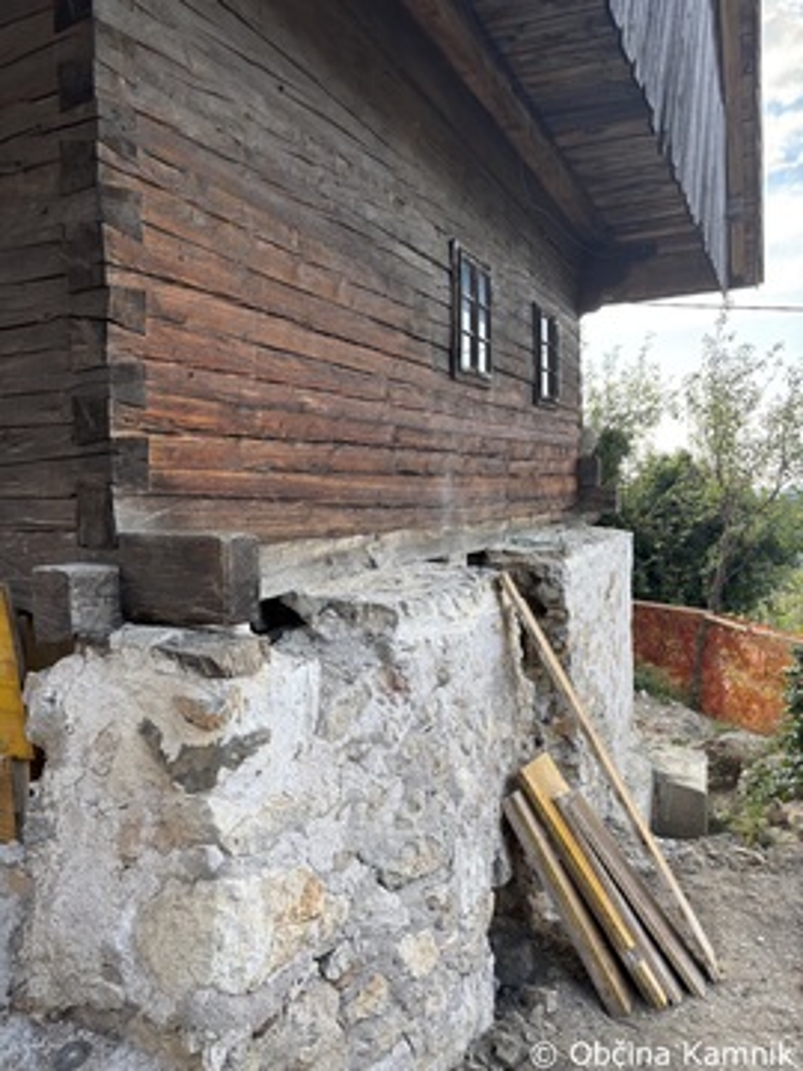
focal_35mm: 26
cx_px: 402
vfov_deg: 67.3
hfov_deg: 53.1
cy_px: 536
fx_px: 804
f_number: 1.6
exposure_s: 1/510
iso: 50
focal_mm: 5.96
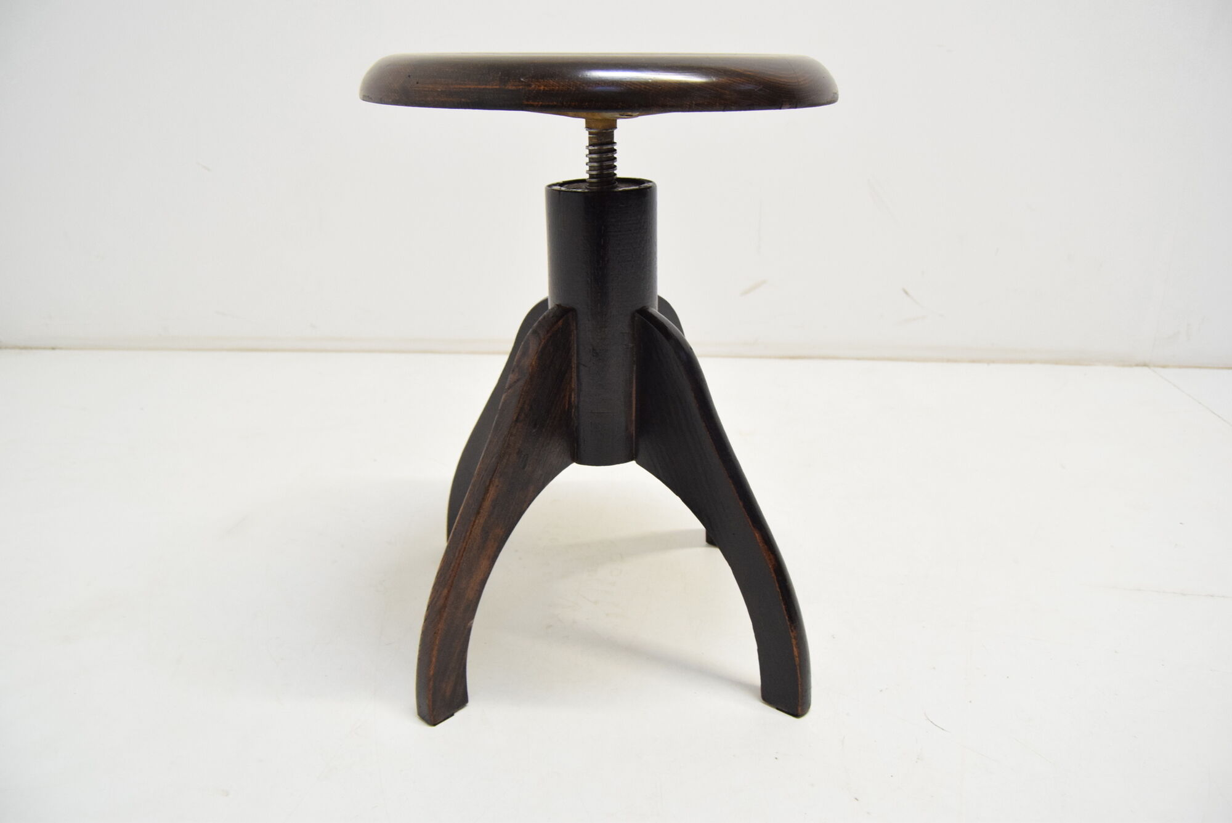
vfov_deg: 48.0
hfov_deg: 67.3
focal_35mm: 27
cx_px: 616
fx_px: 925
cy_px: 412
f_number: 4.5
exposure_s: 1/100
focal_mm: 18
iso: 1600
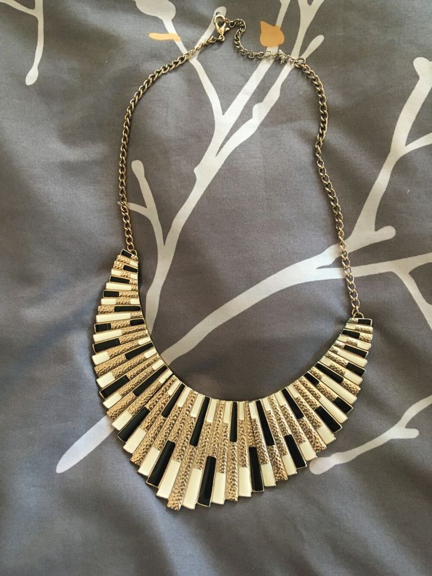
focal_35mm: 29
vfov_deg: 61.7
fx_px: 482
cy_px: 288
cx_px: 216
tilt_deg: -80.1
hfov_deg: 48.2
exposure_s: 1/33
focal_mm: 4.15
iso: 160
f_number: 2.2
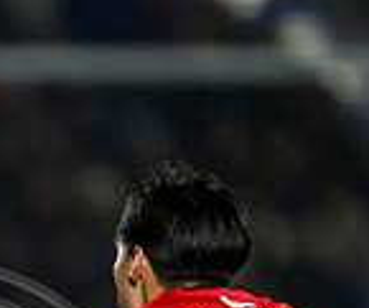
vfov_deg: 0.9
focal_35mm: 1806
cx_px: -293
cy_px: 483
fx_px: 20059
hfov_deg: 1.1
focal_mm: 400
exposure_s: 1/3200
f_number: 3.2
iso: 5000
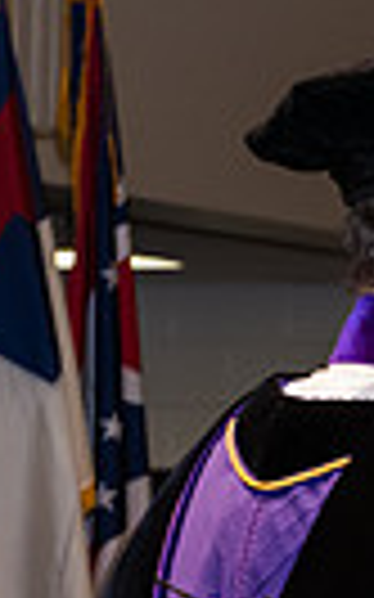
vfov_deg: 7.6
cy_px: 614
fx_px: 4490
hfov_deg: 4.7
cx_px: 879
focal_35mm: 275
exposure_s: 1/200
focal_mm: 62
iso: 1600
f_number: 6.3
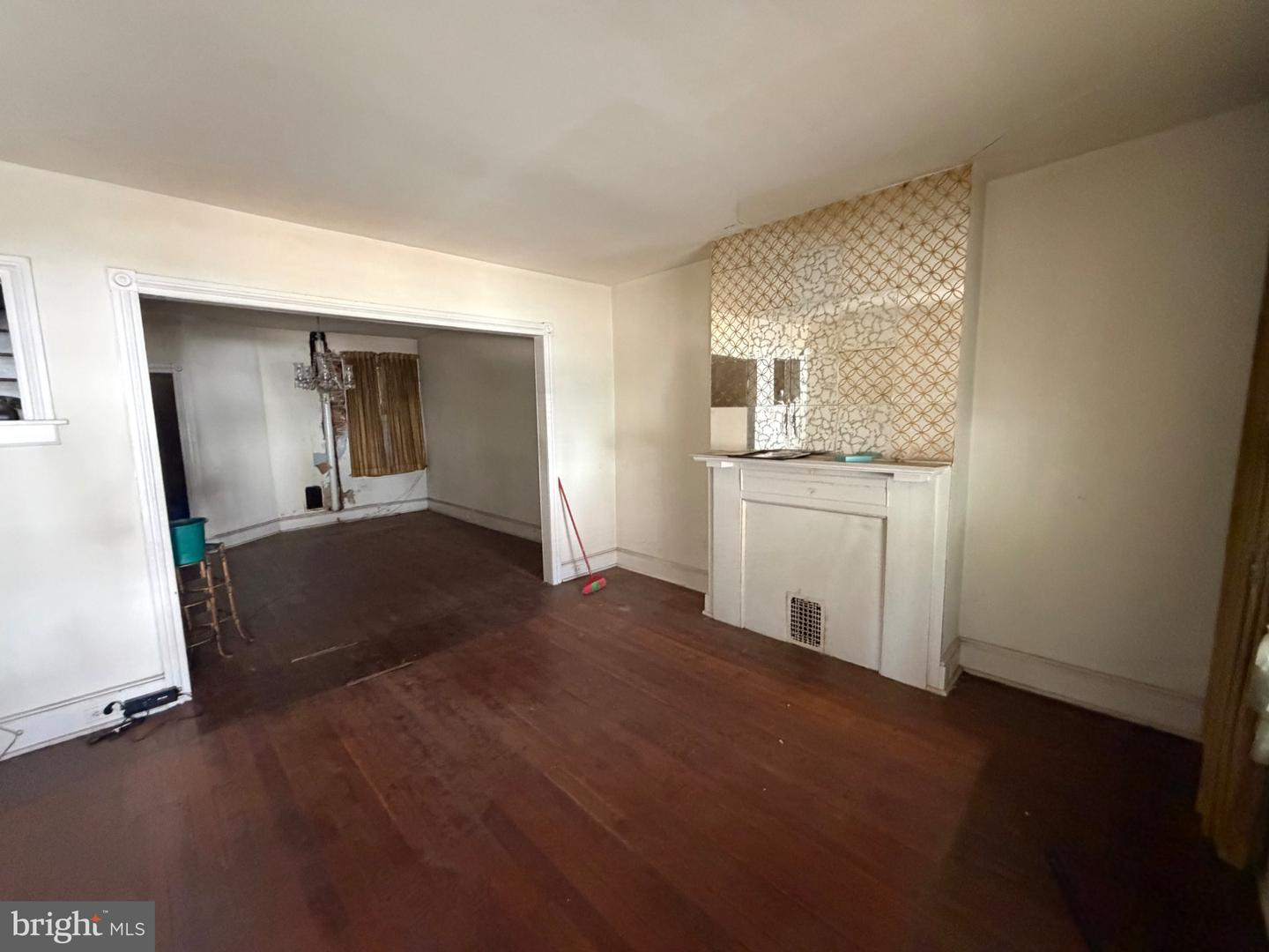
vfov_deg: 85.7
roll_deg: +2.1
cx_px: 634
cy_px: 476
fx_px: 513
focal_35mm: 14
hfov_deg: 102.1
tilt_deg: -6.9
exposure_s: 1/60
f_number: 2.2
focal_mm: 2.22
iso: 1000
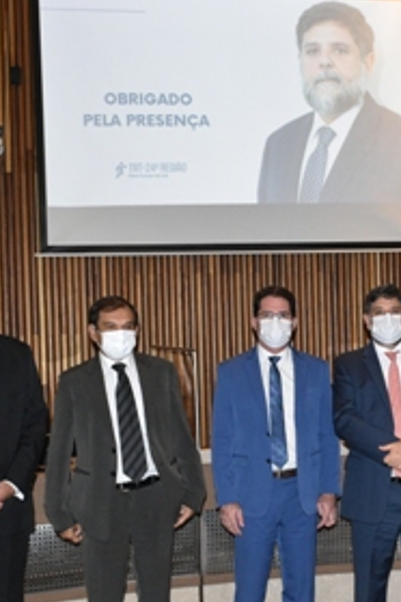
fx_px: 1036
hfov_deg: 21.6
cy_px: 368
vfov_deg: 32.3
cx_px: 326
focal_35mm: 62
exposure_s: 1/60
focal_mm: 18
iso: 1250
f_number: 5.6
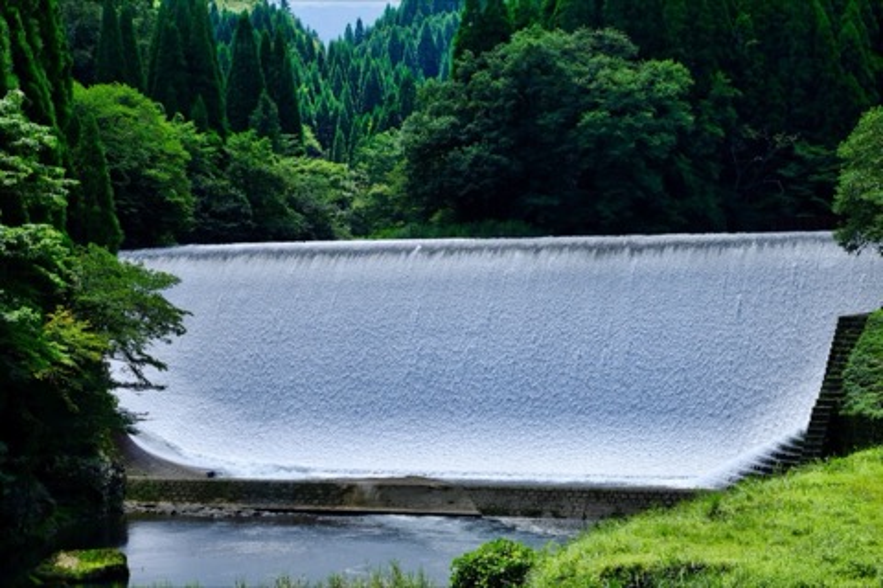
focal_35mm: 83
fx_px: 2036
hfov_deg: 24.5
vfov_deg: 16.5
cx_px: 442
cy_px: 294
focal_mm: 55
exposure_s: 1/750
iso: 400
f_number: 6.4
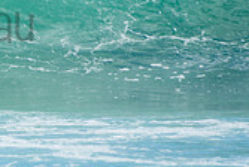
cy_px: 7
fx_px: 14426
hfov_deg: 1.0
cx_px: -124
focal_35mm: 2082
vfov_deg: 0.7
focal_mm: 400
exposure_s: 1/1250
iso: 220
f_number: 5.6
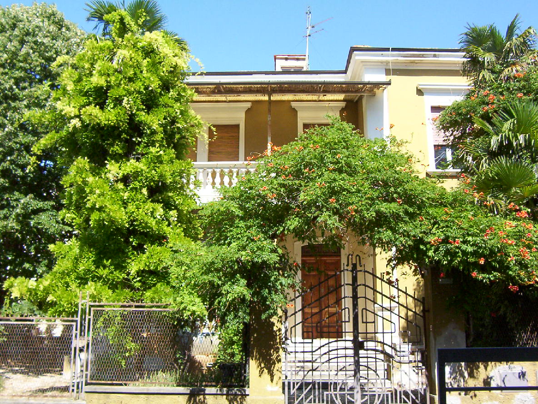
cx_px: 269
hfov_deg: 51.4
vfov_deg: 39.7
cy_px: 202
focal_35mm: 36
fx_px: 560
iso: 100
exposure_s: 1/334
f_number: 5.24
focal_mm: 5.54
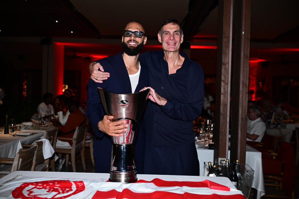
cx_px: 150
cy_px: 100
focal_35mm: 35
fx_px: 291
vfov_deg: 37.9
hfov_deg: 54.4
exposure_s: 1/160
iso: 1000
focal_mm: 35
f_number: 2.8
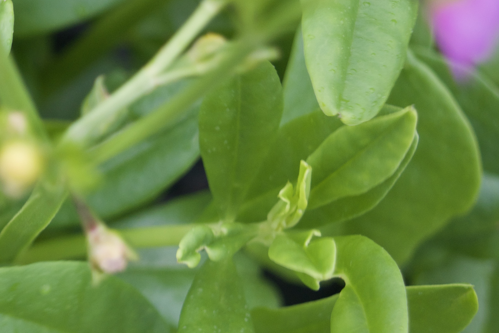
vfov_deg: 9.6
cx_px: -172
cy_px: 95
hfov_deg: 13.7
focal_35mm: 143
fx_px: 1987
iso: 400
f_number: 5.6
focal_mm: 35
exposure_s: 1/125
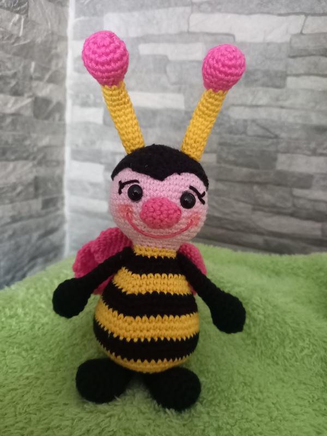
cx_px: 164
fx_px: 315
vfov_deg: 69.4
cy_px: 218
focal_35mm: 25
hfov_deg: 54.9
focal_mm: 4.65
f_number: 1.8
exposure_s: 1/16.7
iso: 1250
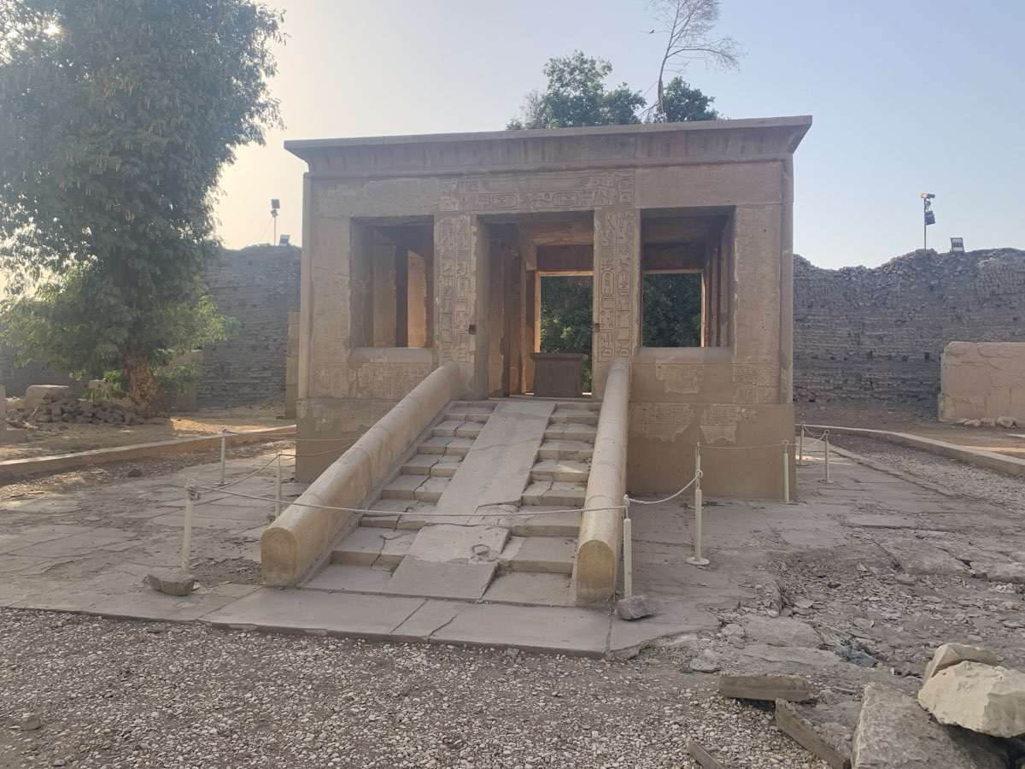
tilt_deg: -3.3
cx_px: 512
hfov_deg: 67.3
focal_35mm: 26
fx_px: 770
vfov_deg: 53.1
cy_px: 384
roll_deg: -0.5
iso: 25
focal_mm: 4.25
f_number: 1.8
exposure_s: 1/1149
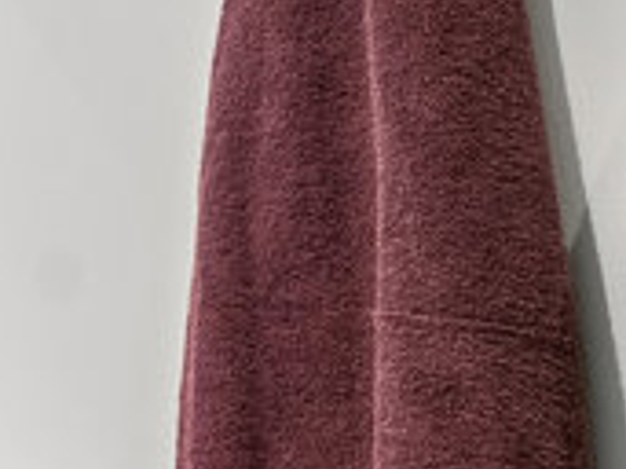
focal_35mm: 54
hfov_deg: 18.1
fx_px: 976
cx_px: -692
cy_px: 321
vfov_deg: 26.8
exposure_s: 1/40
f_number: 5
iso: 320
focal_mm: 12
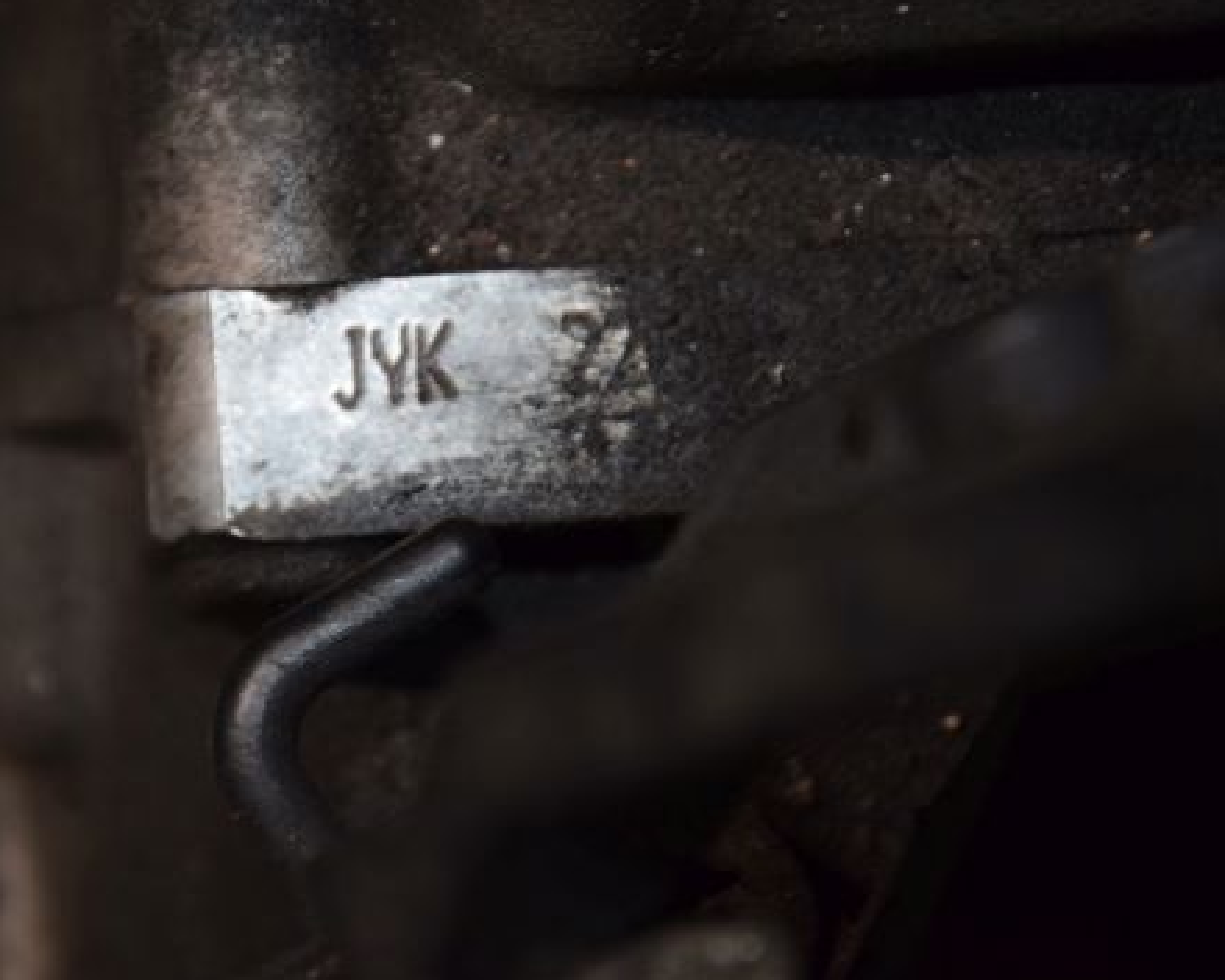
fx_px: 7783
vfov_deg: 7.2
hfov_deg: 9.0
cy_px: 395
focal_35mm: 215
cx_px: 351
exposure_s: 1/60
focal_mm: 105
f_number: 5.6
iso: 800
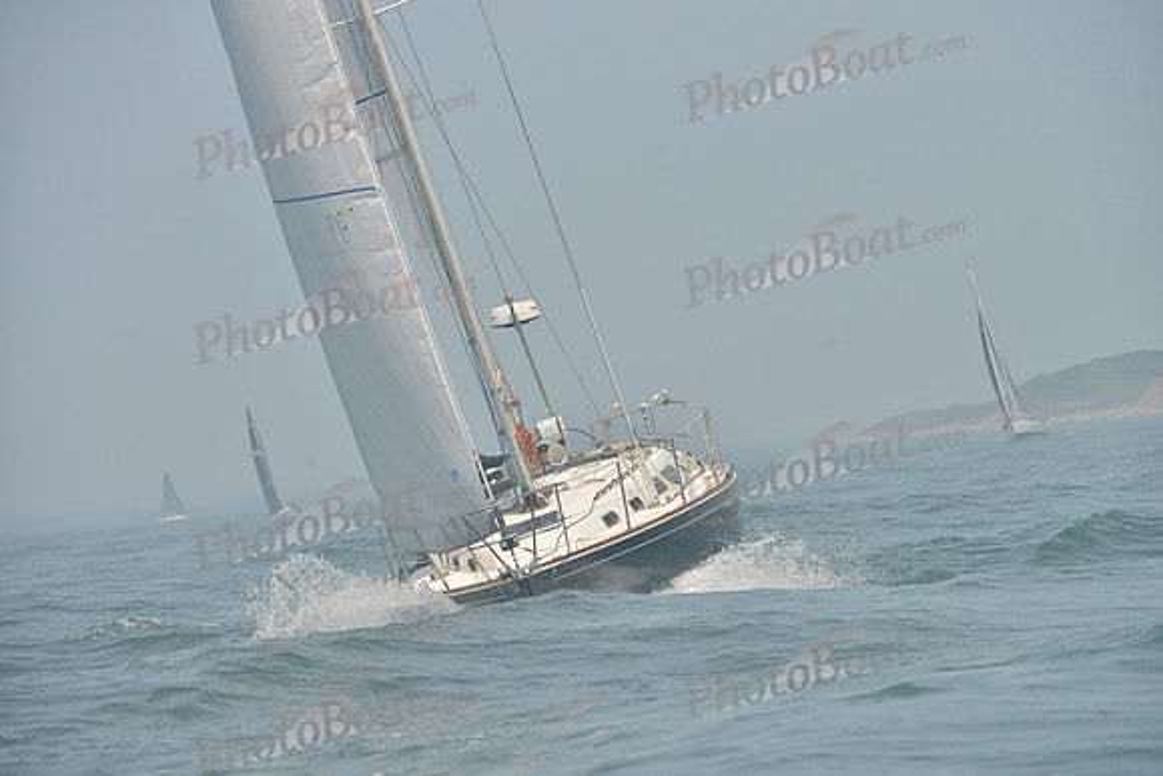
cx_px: 582
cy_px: 388
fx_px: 8078
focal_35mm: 250
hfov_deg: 8.2
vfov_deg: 5.5
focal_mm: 250
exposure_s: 1/1000
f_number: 8
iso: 280
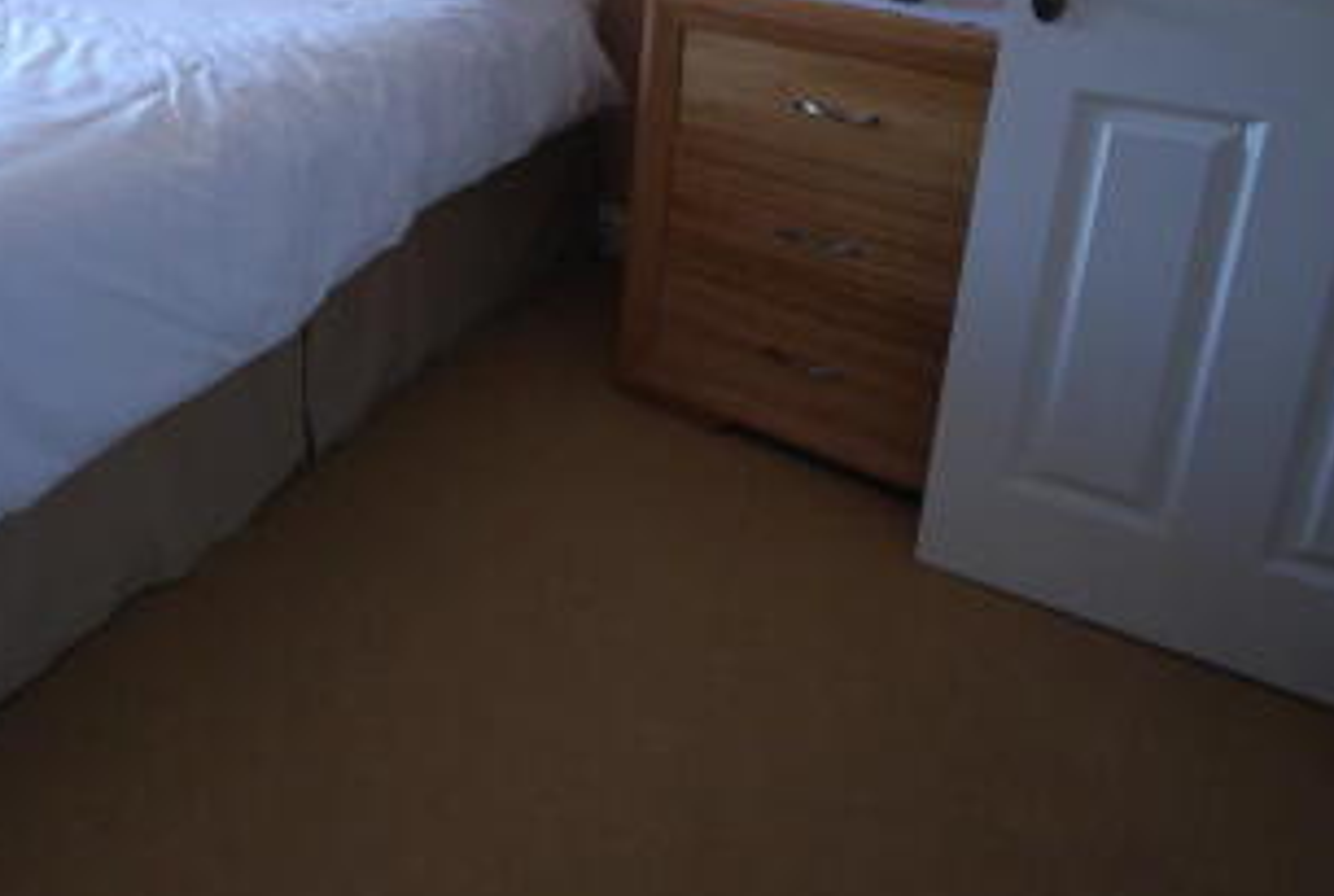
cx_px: 273
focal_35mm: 32
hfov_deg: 54.7
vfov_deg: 36.9
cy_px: -7
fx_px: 1189
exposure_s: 1/20
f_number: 4
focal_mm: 10
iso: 400
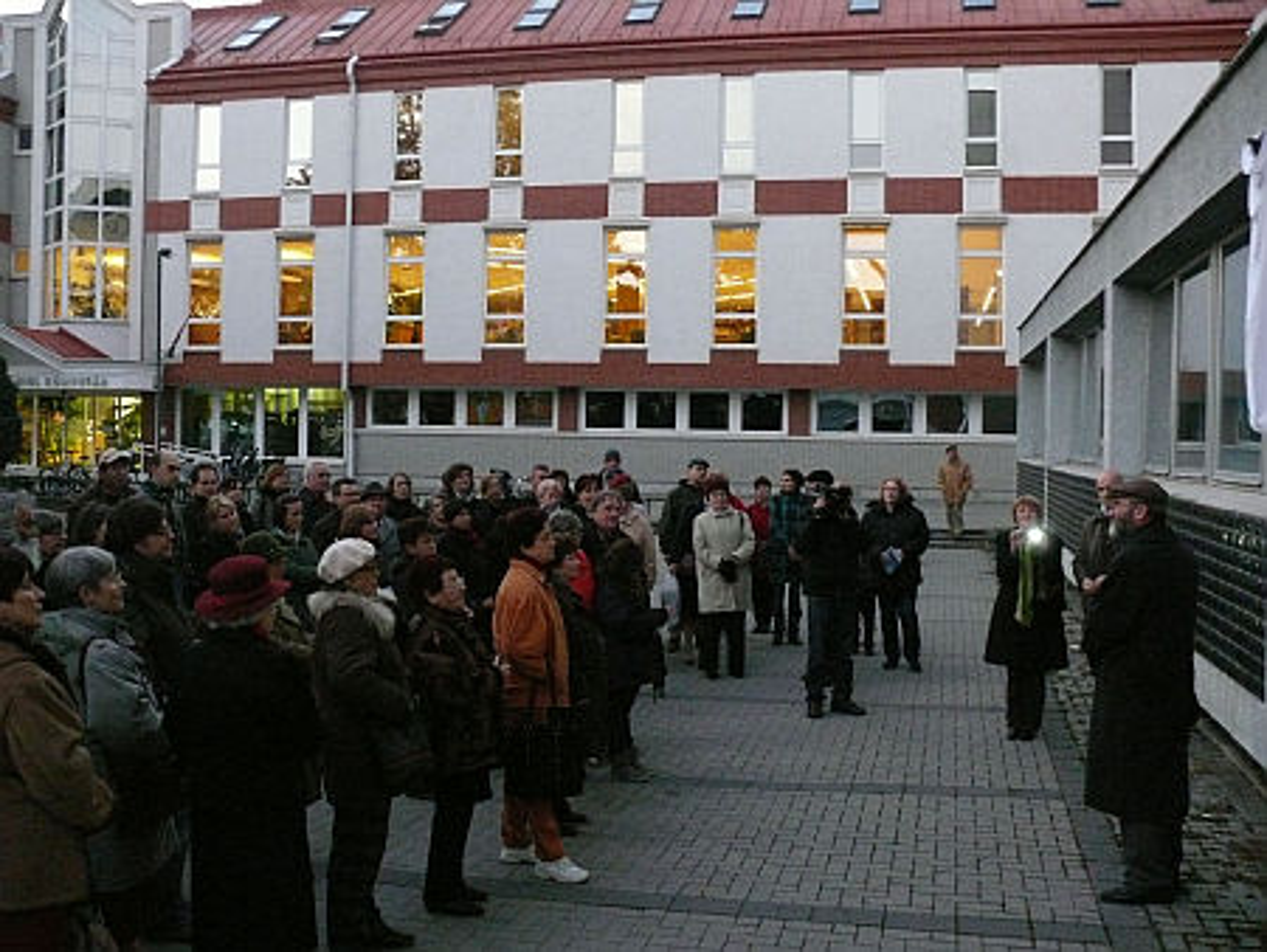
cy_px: 476
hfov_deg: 52.6
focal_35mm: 35
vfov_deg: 40.7
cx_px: 634
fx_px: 1282
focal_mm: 7.4
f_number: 2.8
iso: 800
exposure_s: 1/15
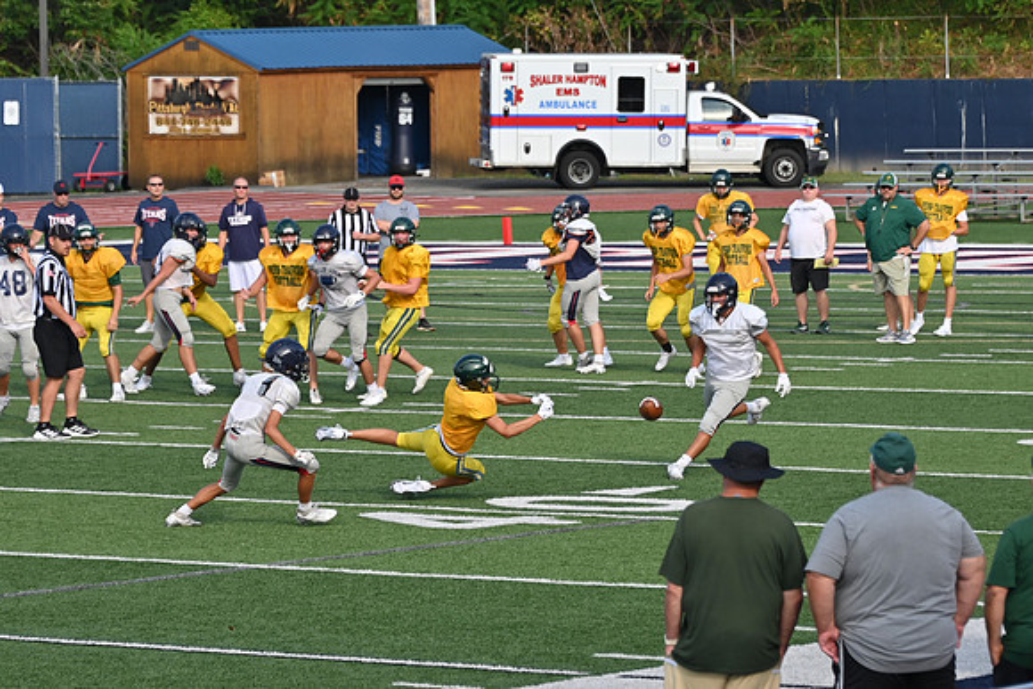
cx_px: 516
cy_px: 344
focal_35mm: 225
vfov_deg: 6.1
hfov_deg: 9.1
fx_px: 6457
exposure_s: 1/640
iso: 140
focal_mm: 150
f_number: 5.6
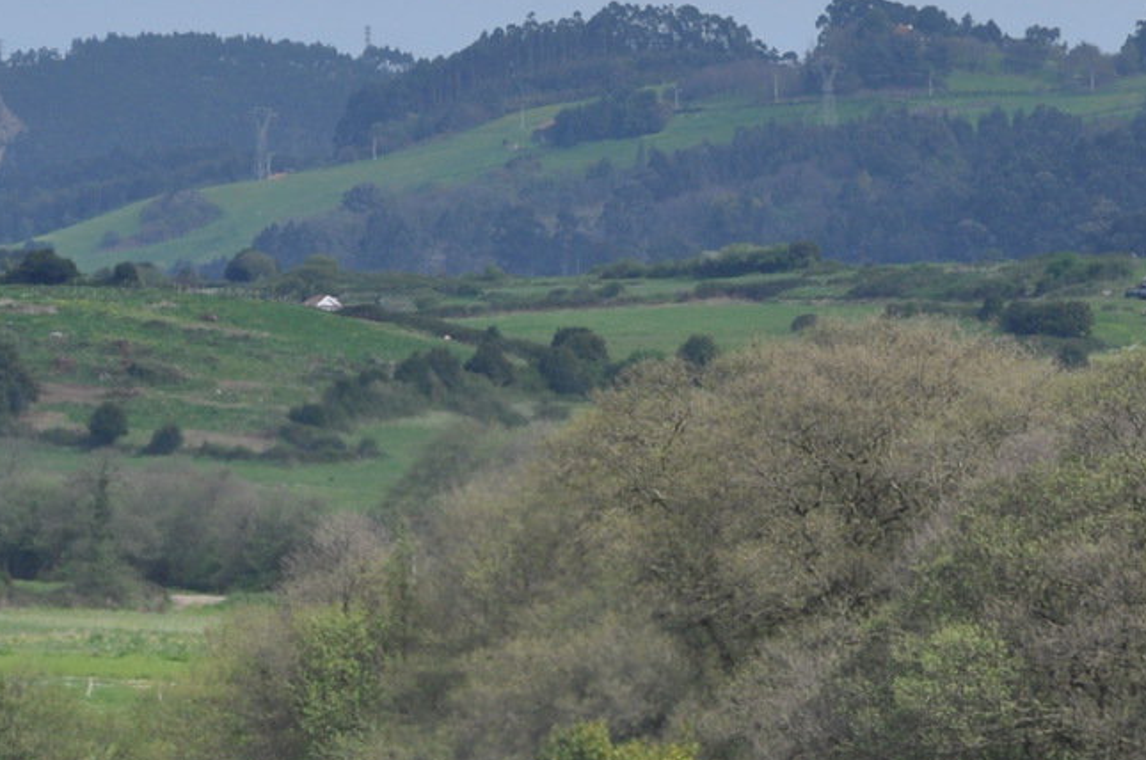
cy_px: 1065
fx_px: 12062
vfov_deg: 3.6
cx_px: 247
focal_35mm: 379
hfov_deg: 5.4
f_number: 6.3
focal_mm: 85
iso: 200
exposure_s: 1/640
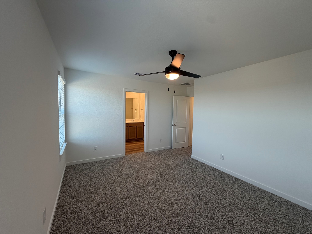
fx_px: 126
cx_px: 156
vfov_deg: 85.7
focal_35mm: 14
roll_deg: -0.8
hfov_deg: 102.1
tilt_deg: -3.0
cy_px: 117
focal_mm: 2.22
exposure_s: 1/120
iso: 160
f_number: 2.2
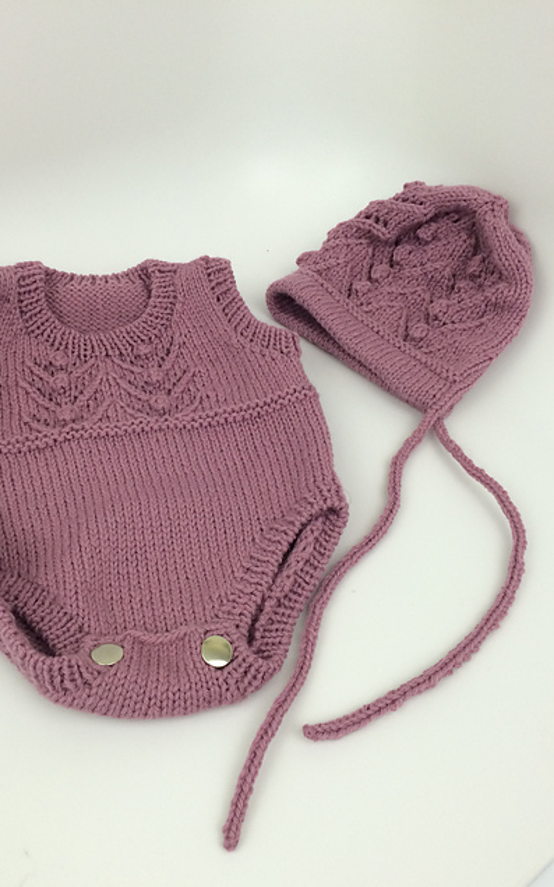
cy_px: 446
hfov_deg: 40.5
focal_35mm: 31
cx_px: 227
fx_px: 749
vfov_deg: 61.2
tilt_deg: -46.2
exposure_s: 1/30
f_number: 2.2
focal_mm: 4.15
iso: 80
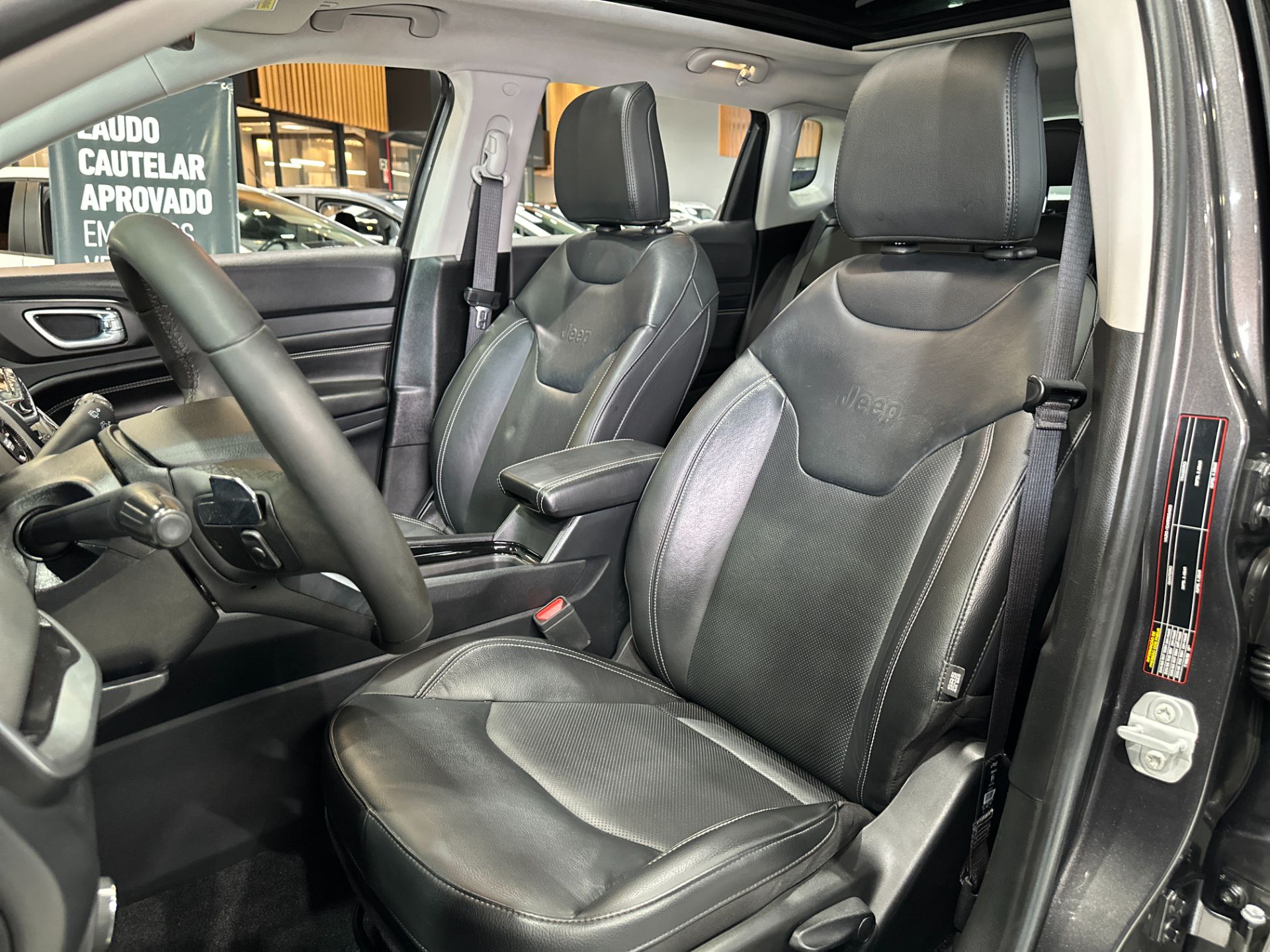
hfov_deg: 71.6
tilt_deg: -15.7
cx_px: 635
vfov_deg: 56.8
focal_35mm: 24
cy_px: 476
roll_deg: -0.3
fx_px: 881
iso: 800
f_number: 1.78
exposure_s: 1/60
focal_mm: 6.86
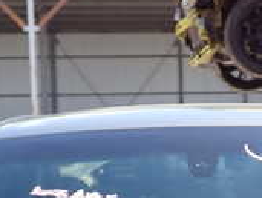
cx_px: 207
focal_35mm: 126
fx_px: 956
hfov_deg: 15.5
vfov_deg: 11.5
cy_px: 264
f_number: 2.5
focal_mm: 6.37
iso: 100
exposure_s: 1/500
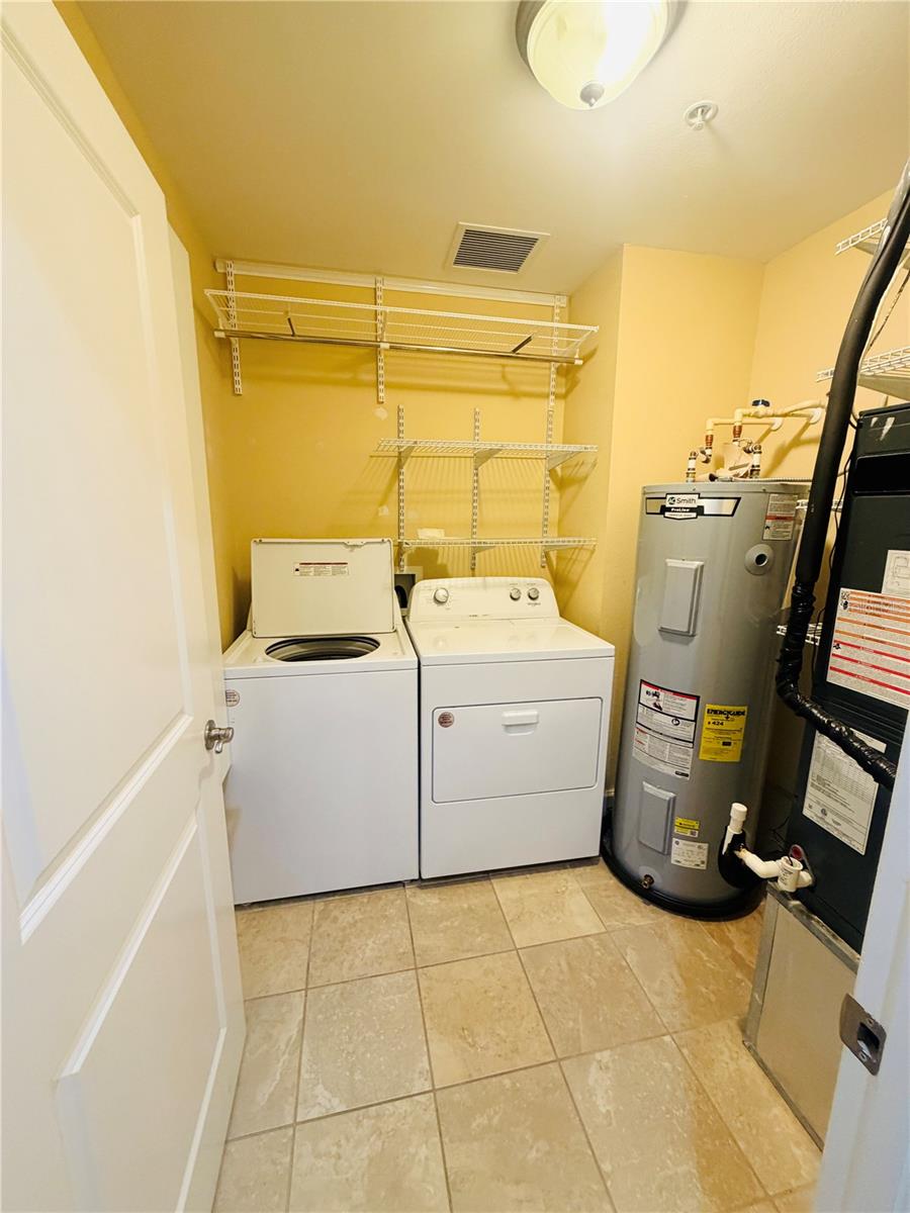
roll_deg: -0.2
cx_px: 455
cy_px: 606
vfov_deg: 102.1
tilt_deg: -10.1
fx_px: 491
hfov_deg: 85.7
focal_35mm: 14
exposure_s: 1/60
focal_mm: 2.22
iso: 320
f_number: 2.2
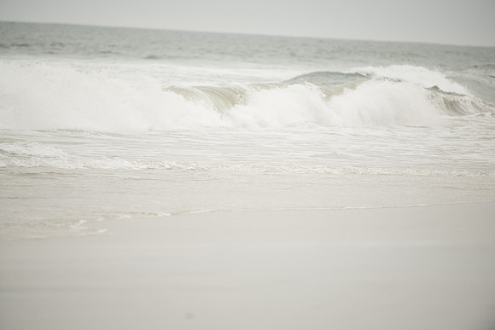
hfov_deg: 5.2
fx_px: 5501
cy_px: 165
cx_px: 248
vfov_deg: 3.4
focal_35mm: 400
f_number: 4.5
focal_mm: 400
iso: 100
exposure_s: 1/500
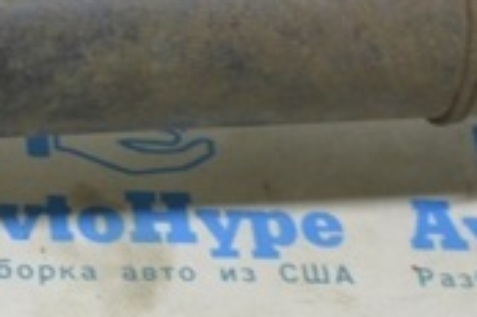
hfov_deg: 12.4
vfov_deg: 8.2
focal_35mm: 166
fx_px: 2197
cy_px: -1
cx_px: 187
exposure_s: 1/20
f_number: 5.6
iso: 400
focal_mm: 30
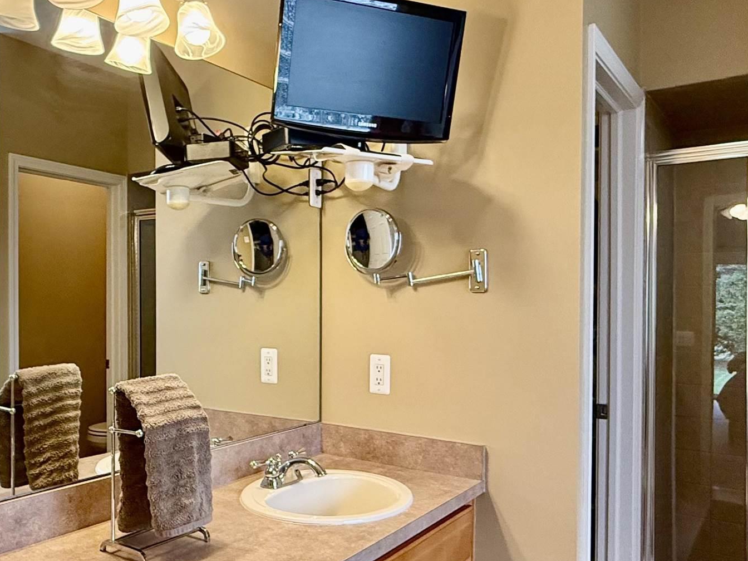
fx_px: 691
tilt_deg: -0.2
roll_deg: -0.1
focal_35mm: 32
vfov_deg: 44.1
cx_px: 255
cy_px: 307
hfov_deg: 55.7
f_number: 2.2
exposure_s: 1/120
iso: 320
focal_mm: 2.22
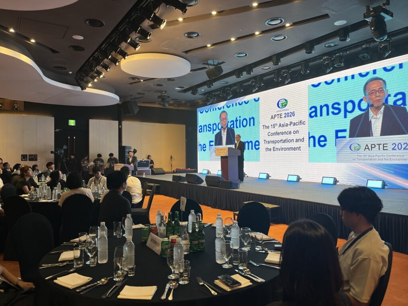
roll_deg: +0.2
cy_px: 153
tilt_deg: +0.3
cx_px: 204
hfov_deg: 67.3
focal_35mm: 26
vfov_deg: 53.1
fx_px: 306
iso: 64
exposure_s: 1/120
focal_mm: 5.1
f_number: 1.6
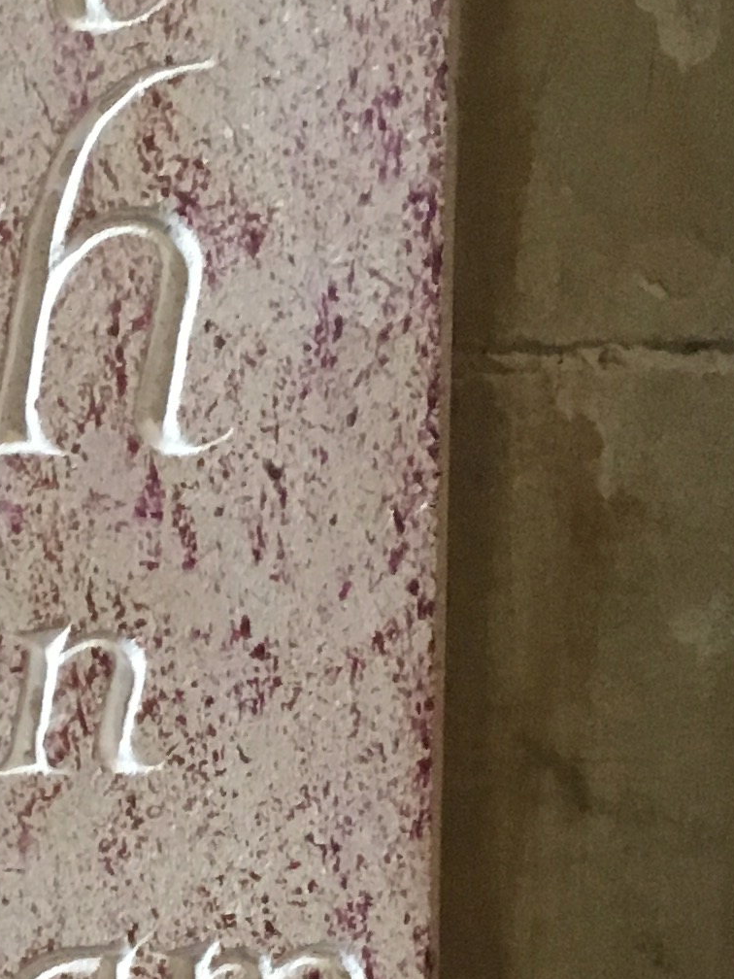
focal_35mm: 116
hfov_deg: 12.4
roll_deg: -0.7
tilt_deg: -6.9
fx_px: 3280
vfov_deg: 16.8
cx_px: -208
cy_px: 874
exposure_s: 1/33
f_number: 2.2
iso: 250
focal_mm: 4.15
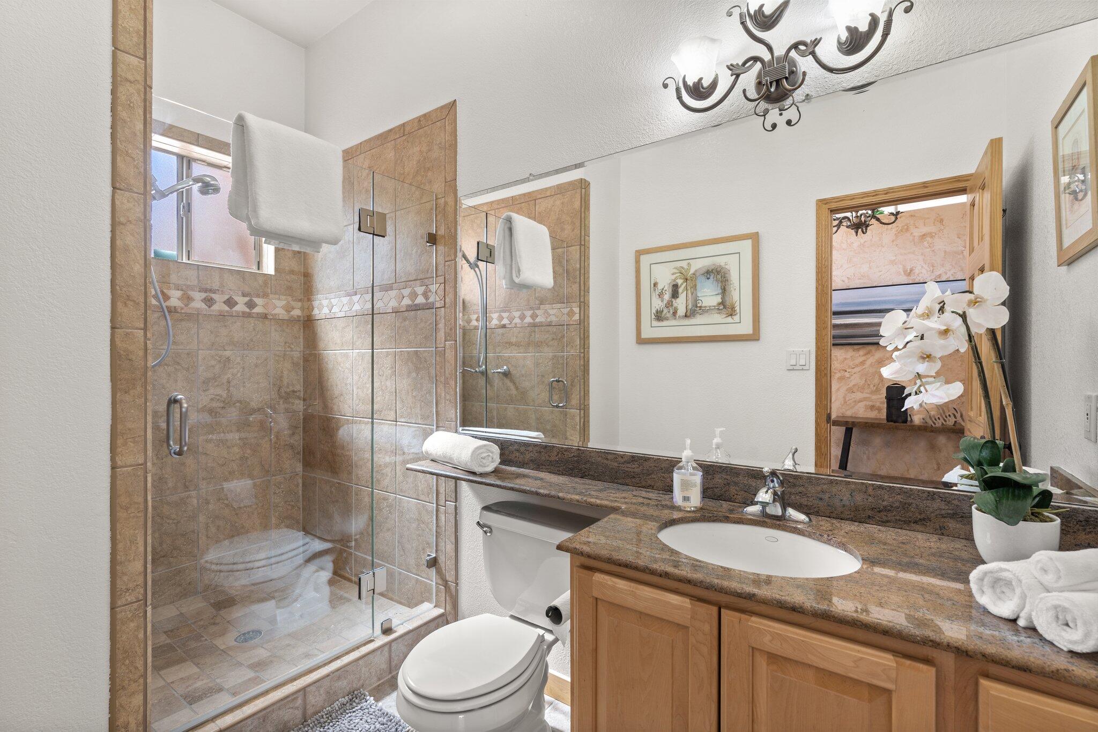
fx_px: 488
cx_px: 549
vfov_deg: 73.7
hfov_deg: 96.7
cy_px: 366
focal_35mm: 16
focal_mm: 16
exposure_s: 1/2.5
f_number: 8
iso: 250
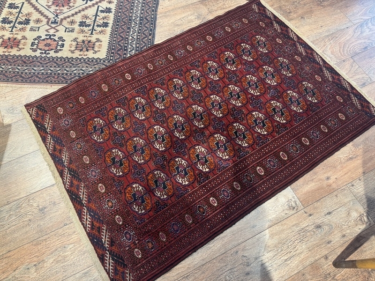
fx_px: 260
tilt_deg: -65.6
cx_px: 188
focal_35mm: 24
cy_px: 140
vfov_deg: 56.8
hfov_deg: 71.6
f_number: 1.78
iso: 160
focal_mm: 6.76
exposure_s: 1/50
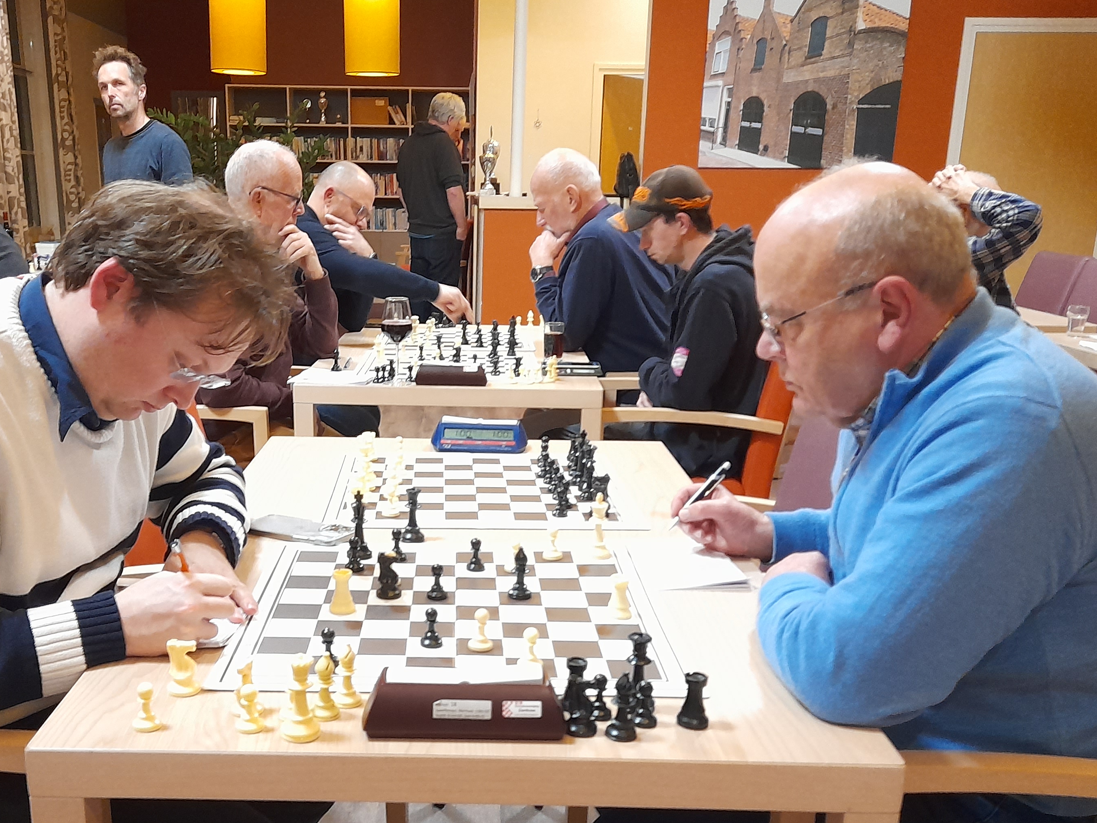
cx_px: 443
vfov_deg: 38.3
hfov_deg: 49.8
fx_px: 1172
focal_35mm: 37
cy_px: 534
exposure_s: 1/33
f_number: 2
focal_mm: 4.6
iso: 400
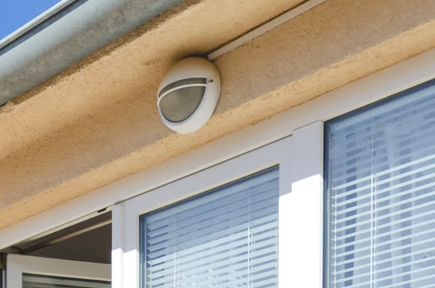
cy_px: 604
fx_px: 904
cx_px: -96
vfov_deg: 14.5
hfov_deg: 24.4
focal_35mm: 75
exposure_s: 1/1600
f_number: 7.1
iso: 500
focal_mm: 10
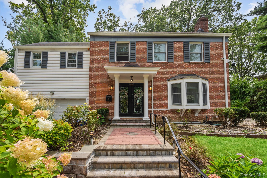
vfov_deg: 73.7
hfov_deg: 96.7
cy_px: 89
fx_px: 119
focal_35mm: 16
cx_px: 134
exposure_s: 1/400
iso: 250
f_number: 5.6
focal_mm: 16
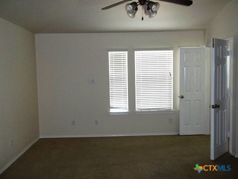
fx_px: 227
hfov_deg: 55.4
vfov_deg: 42.9
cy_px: 90
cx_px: 119
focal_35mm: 33
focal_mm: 5.9
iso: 160
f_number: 3.3
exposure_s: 1/40
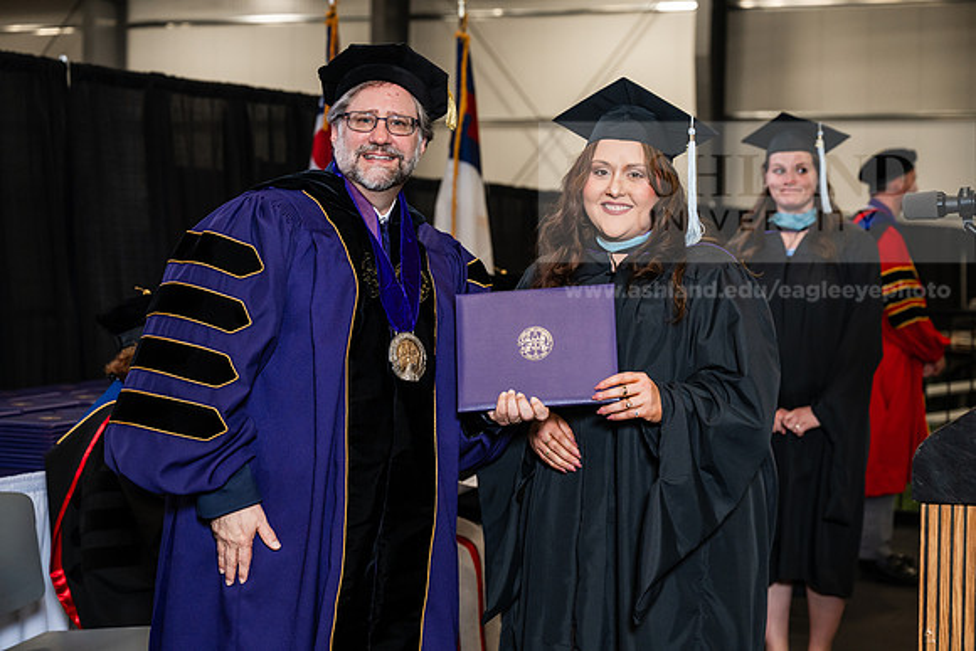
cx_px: 488
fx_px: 1898
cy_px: 326
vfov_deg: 19.5
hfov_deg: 28.8
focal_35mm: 70
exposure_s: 1/200
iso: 1250
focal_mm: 70
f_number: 4.5
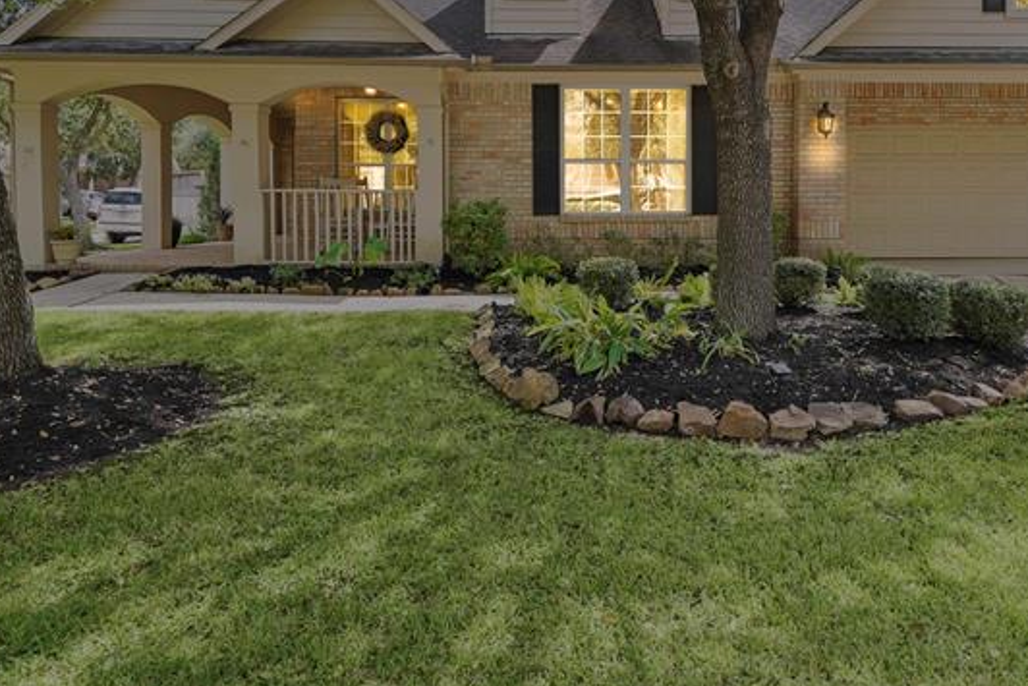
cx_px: 593
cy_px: 191
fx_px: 714
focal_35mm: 25
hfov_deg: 71.1
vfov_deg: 49.7
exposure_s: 1/60
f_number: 4
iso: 125
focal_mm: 13
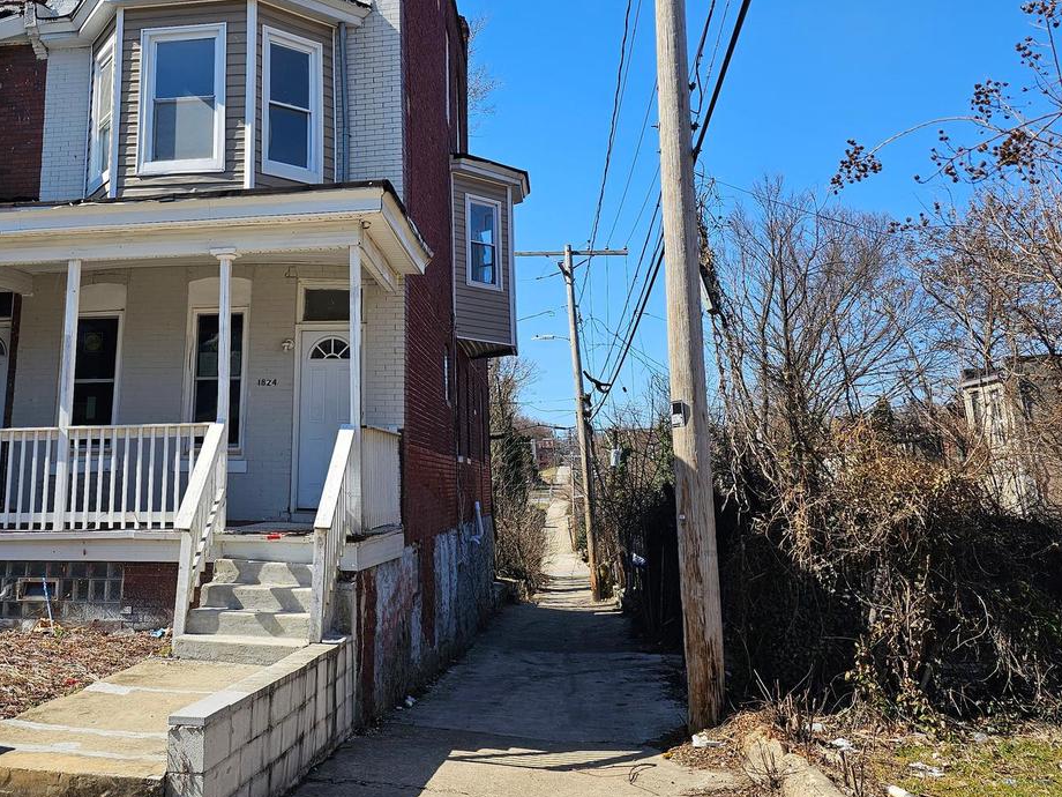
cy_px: 253
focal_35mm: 36
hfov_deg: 50.1
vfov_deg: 39.1
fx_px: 1104
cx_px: 328
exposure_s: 1/590
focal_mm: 6.3
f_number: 1.7
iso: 10
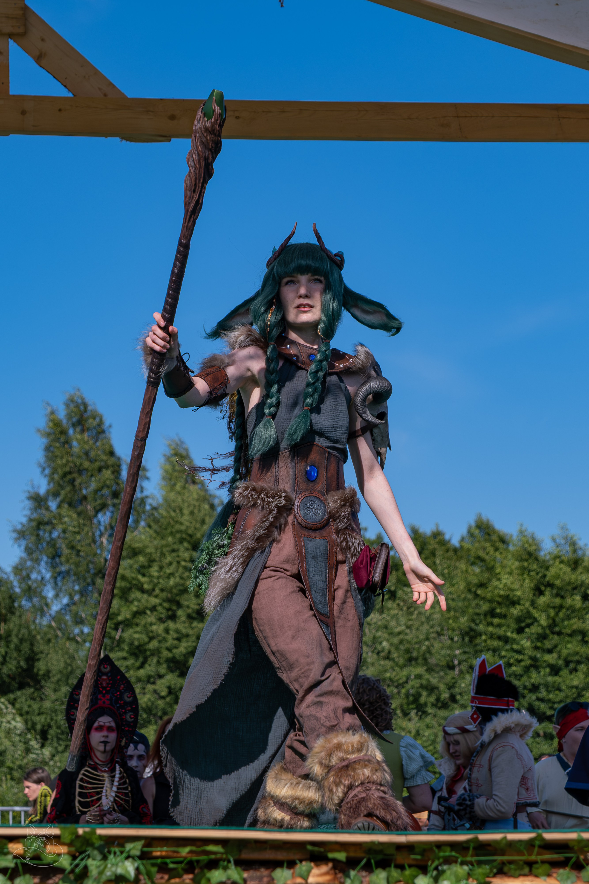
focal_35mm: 111
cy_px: 459
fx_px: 2717
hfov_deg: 12.4
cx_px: 301
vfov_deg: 18.5
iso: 160
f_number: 4
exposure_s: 1/1600
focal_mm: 47
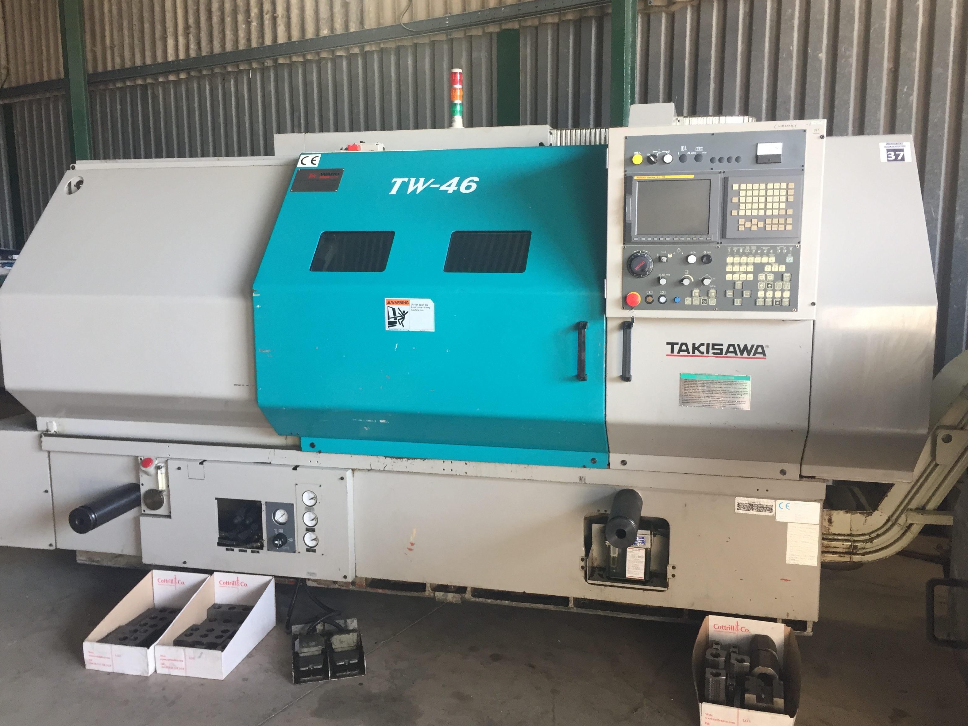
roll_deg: +0.3
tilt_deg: -8.5
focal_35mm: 30
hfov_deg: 60.0
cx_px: 483
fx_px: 839
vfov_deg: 46.8
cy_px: 354
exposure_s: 1/33
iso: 50
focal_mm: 4.15
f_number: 2.2
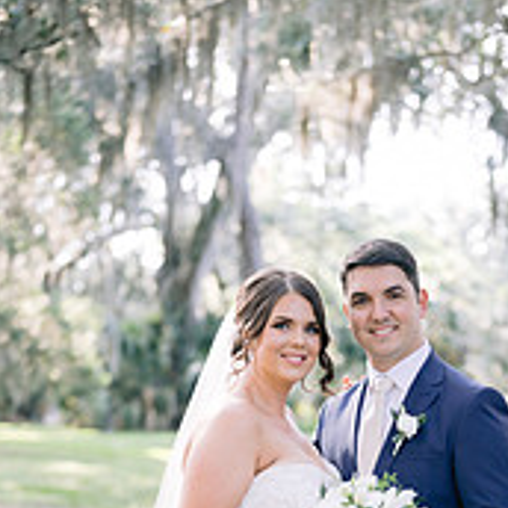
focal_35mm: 111
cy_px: 611
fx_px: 1843
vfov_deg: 15.1
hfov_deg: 15.7
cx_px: 343
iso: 160
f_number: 1.8
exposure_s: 1/250
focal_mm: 50
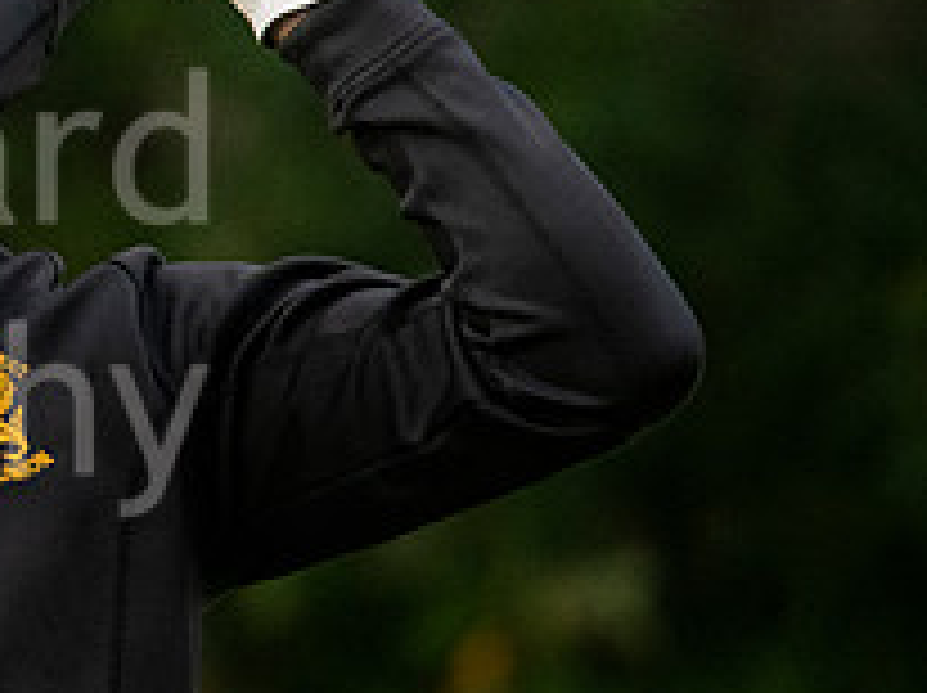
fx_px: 32660
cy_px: 191
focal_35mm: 1221
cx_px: -364
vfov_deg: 1.2
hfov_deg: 1.6
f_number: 4
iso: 3200
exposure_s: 1/1000
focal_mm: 300
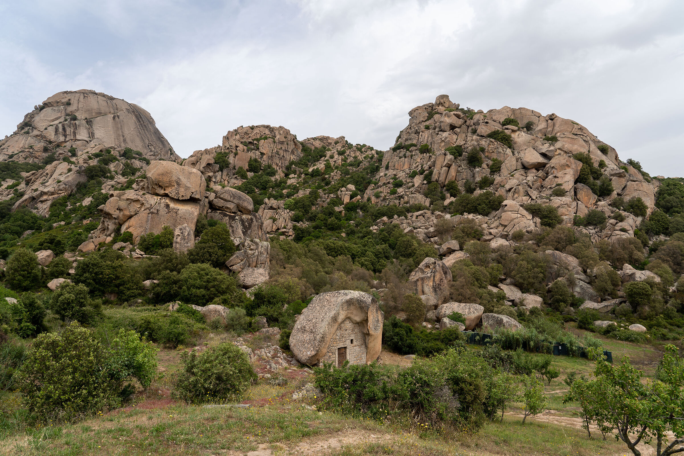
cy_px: 228
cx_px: 342
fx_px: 456
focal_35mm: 24
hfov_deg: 73.7
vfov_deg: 53.1
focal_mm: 24
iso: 100
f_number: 8
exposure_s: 1/125
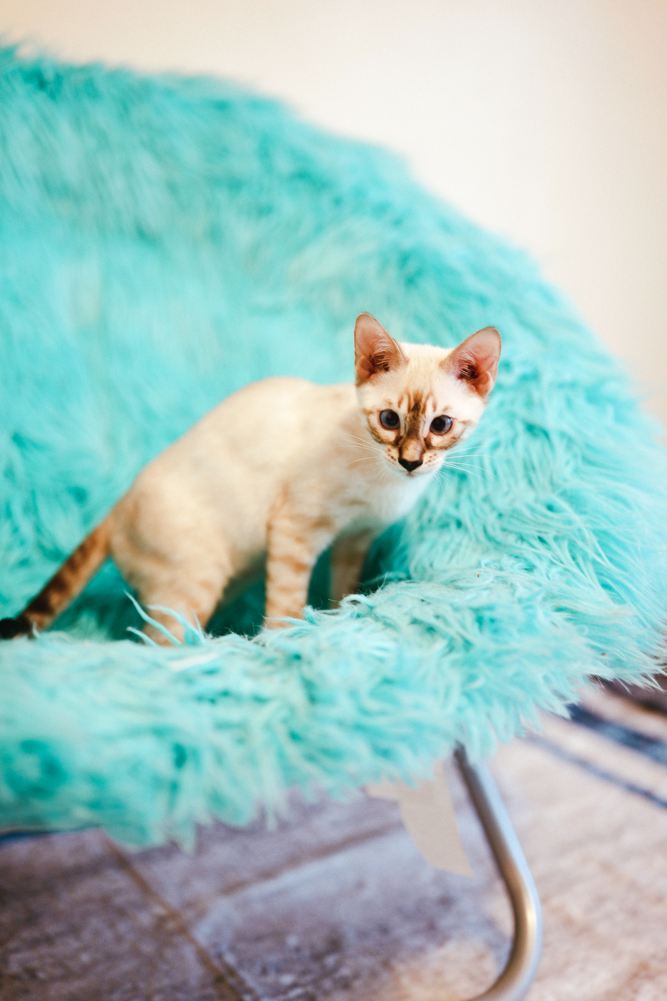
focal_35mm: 35
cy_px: 500
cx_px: 334
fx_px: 973
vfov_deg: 54.4
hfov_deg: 37.9
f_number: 1.2
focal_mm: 35
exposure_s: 1/40
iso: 500
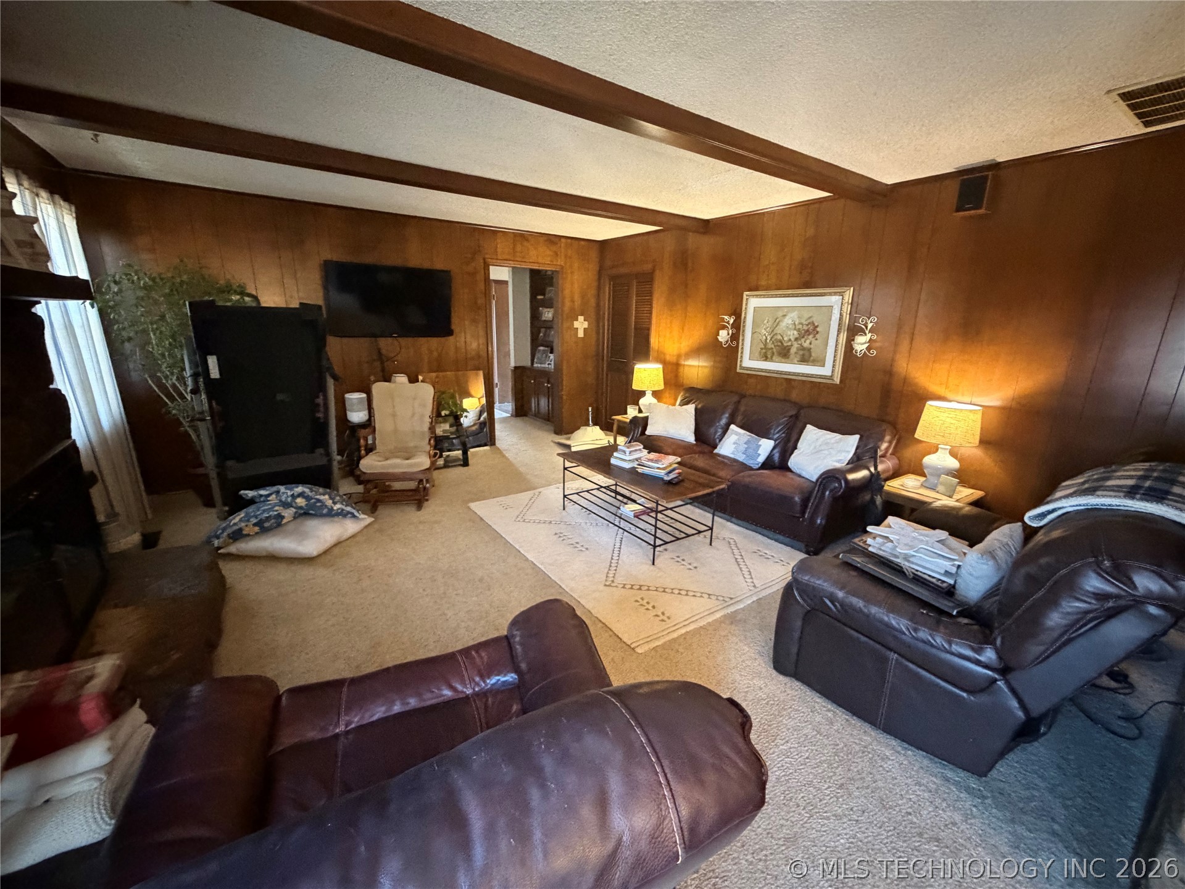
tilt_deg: -11.9
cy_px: 444
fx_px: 479
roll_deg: -1.9
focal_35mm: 14
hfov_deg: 102.1
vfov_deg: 85.7
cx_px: 592
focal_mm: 2.22
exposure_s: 1/40
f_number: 2.2
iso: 1250
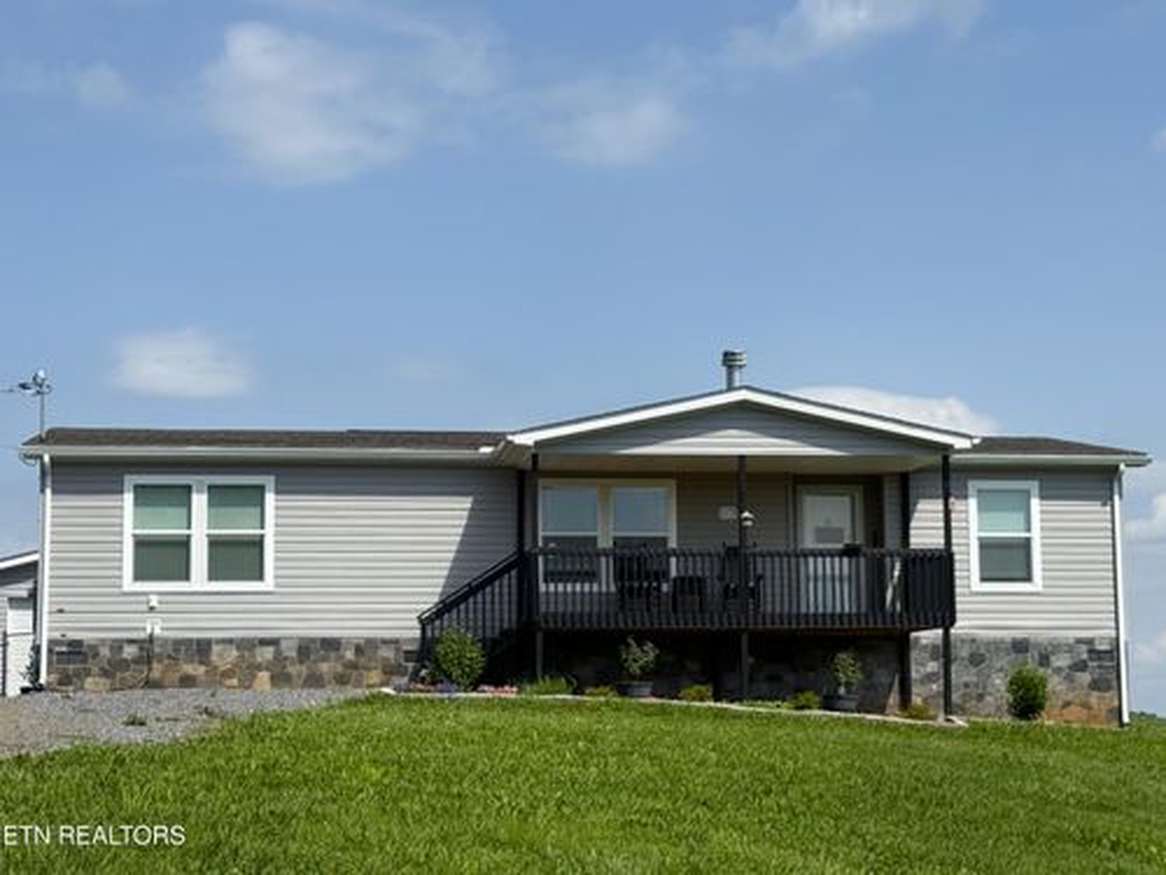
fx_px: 2392
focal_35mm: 71
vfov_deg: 20.7
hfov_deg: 27.4
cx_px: 583
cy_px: 438
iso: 64
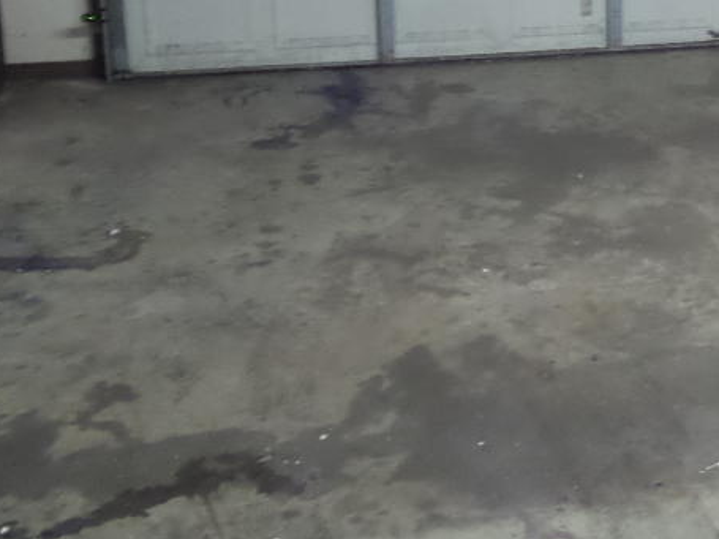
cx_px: 648
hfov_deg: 29.5
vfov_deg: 22.5
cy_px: 11
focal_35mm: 63
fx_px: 1308
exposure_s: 1/15
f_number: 2.9
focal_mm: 5
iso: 800
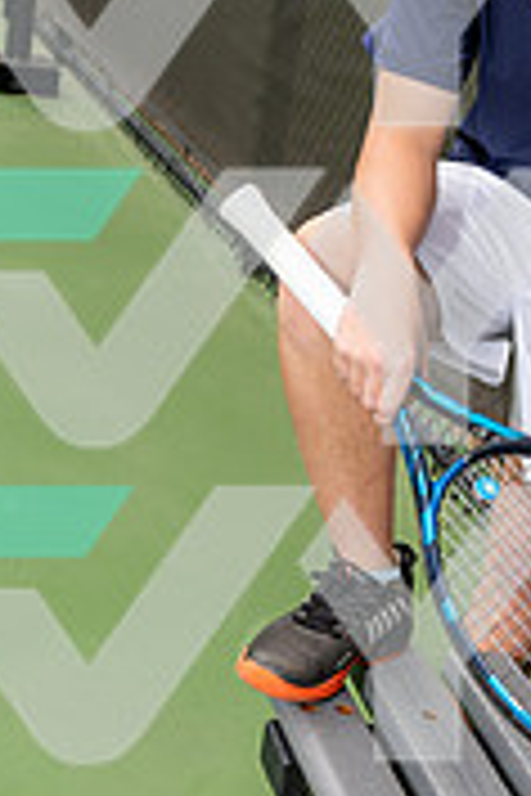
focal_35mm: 71
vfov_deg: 28.4
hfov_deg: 18.7
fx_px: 1571
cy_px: 310
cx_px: 536
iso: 100
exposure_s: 1/250
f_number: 5.6
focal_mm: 28
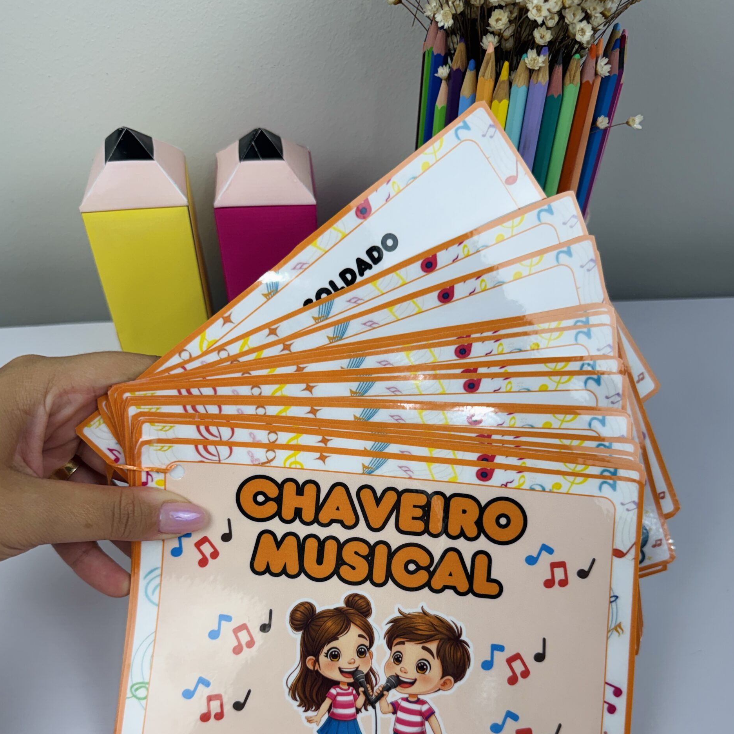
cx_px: 368
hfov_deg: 55.6
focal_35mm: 29
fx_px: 696
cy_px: 486
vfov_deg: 54.6
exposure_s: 1/532
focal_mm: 6.76
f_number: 1.78
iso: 80
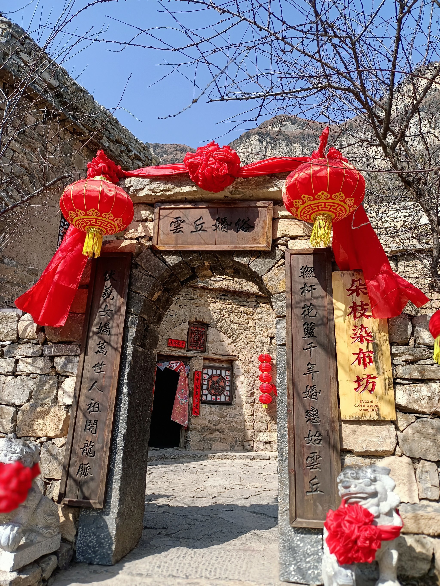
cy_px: 293
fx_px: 424
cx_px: 220
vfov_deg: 69.4
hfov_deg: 54.9
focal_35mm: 25
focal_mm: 4.71
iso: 100
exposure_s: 1/370
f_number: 2
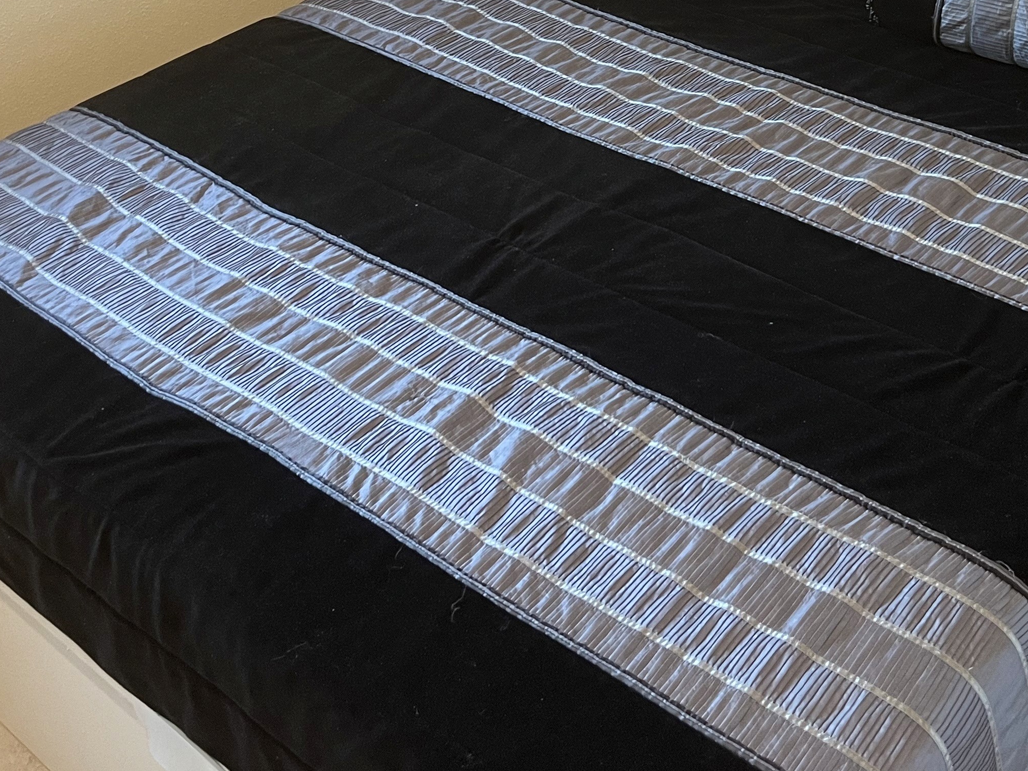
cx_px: 674
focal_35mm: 52
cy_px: 10
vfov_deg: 26.6
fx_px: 1544
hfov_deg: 36.5
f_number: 1.6
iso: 125
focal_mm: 5.1
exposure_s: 1/66
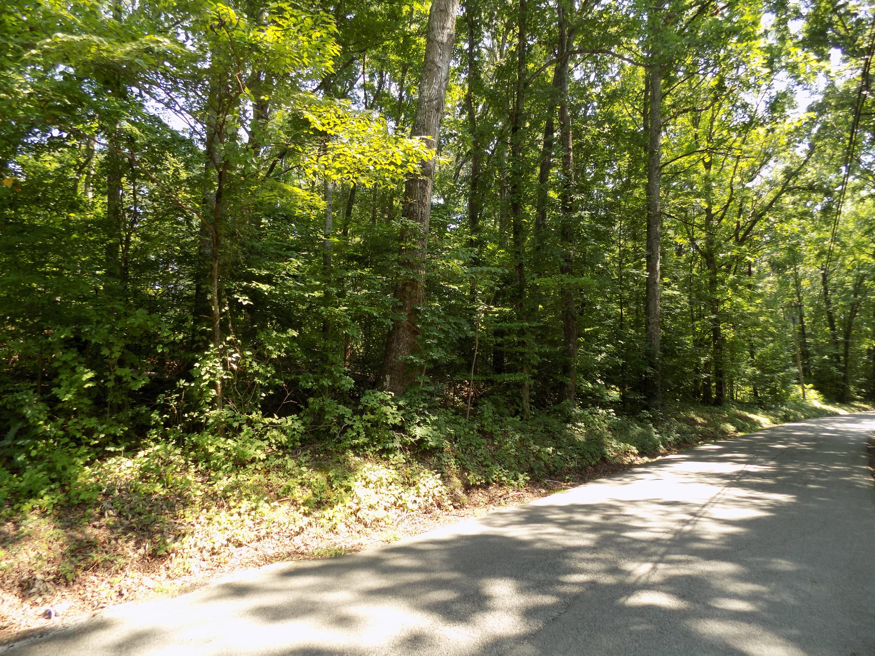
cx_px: 438
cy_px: 328
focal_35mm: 23
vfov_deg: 58.9
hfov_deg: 73.9
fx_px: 581
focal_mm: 4
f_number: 3.1
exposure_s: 1/100
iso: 80
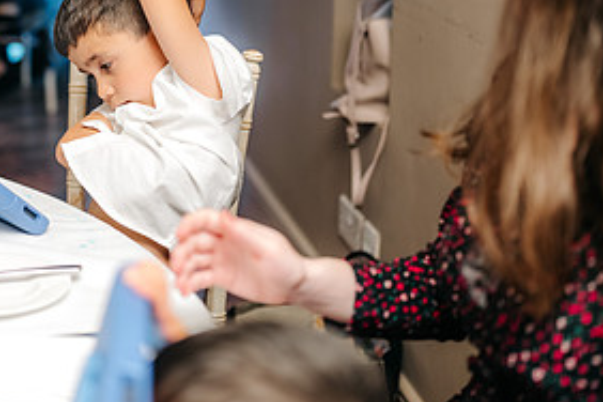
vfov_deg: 18.6
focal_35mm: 72
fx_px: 1206
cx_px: 133
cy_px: 35
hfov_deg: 27.6
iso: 800
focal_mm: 35
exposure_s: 1/200
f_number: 1.4
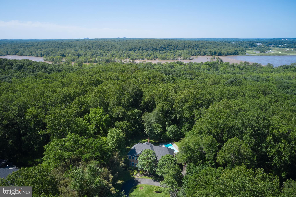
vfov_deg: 46.4
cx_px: 148
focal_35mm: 28
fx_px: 230
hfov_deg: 65.5
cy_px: 98
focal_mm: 10.26
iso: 100
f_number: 6.3
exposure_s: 1/320
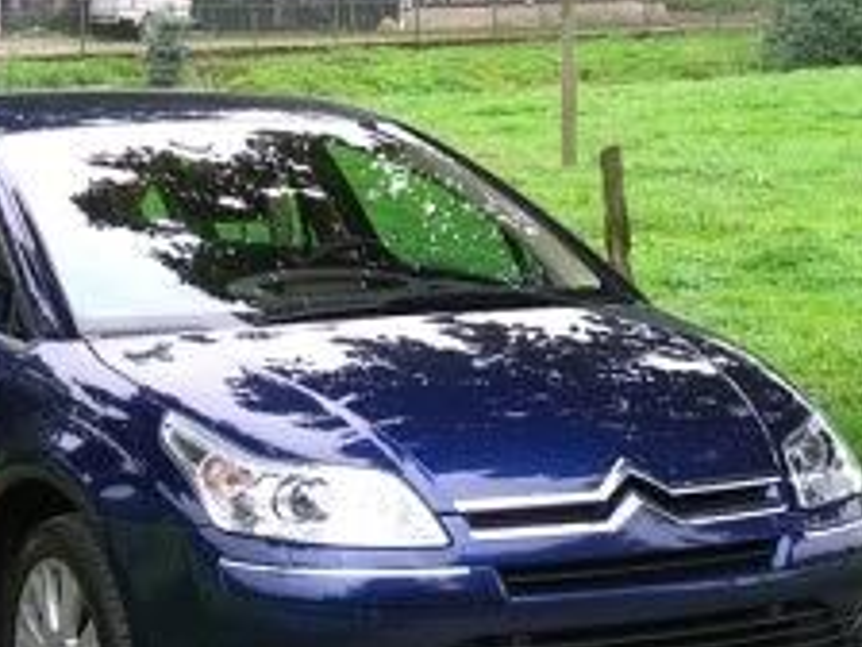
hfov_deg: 17.2
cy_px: 262
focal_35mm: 114
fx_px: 2839
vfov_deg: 13.0
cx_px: 254
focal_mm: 11.8
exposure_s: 1/125
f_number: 3.6
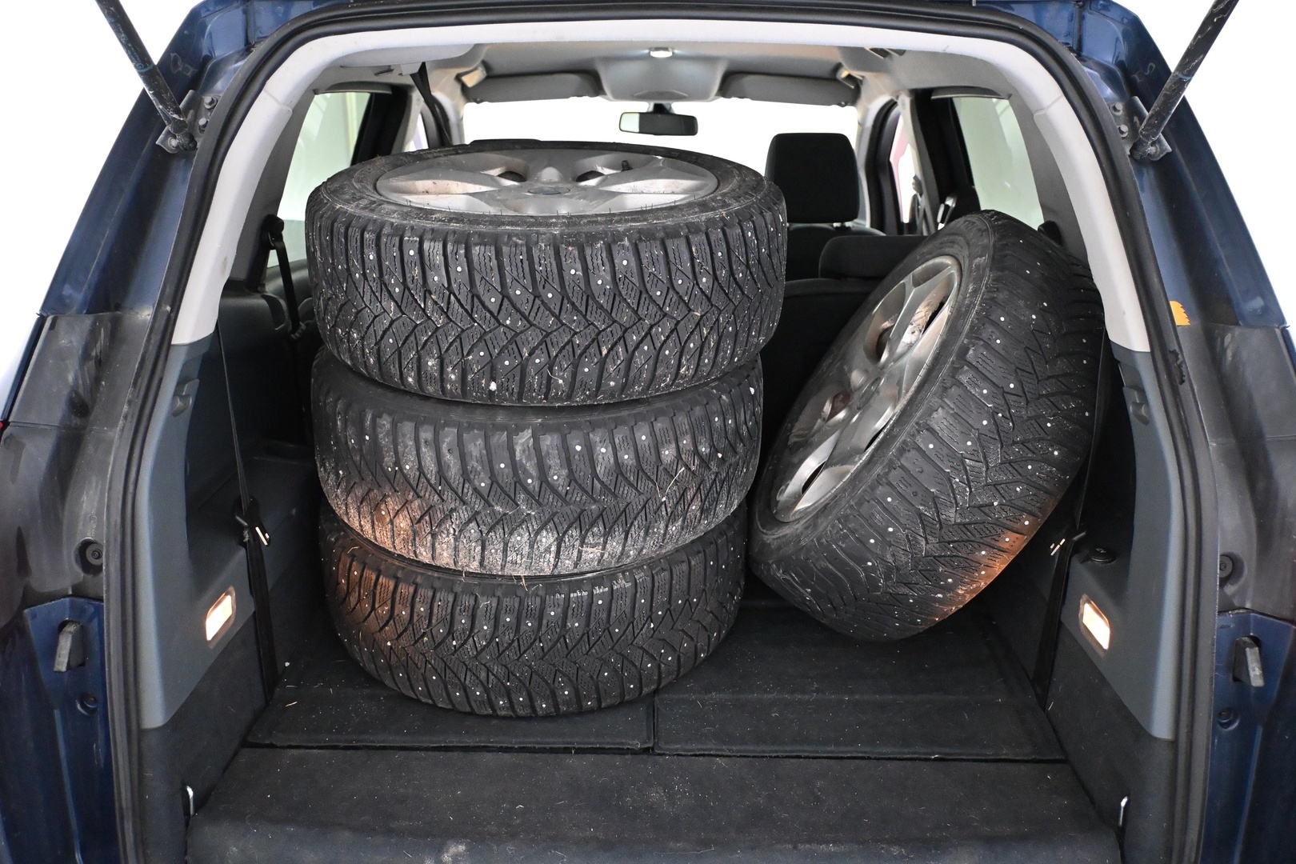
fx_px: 1134
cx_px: 648
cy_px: 432
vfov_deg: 41.7
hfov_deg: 59.5
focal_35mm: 32
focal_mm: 21
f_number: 4
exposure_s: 1/60
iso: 6400
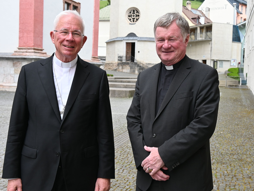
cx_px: 127
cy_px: 86
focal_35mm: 45
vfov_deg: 32.2
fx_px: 330
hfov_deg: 42.1
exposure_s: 1/250
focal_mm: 22.5
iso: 200
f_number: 5
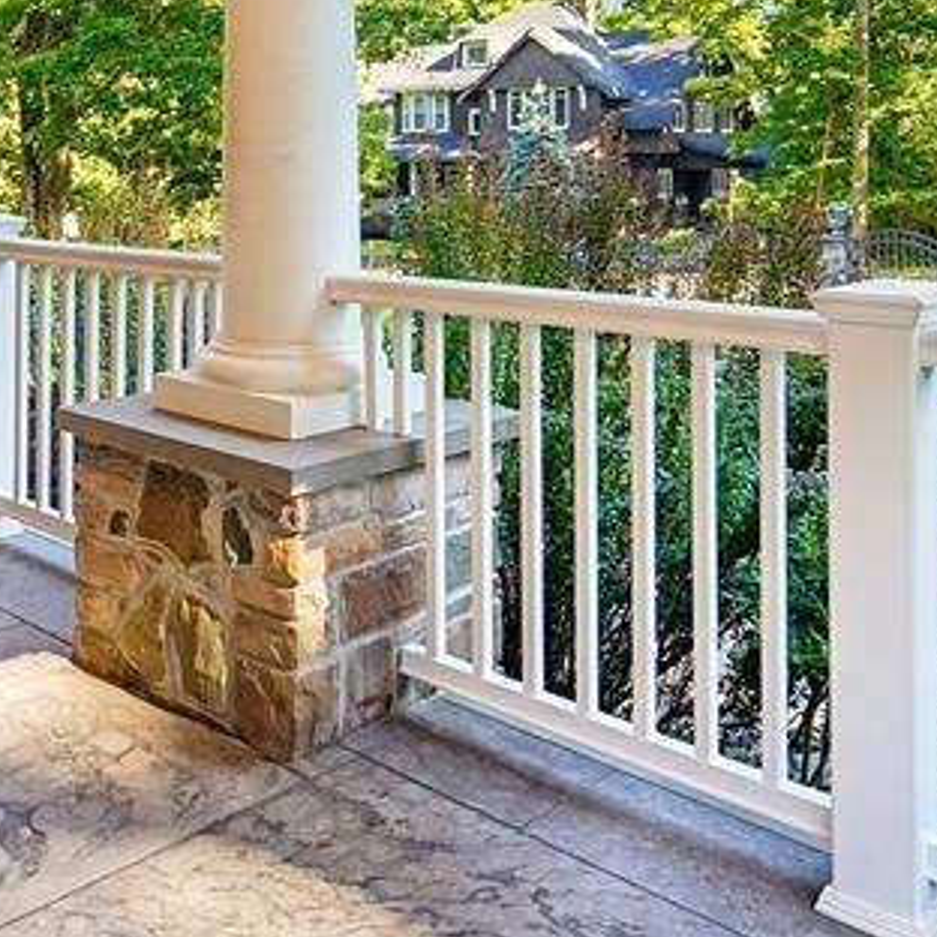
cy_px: 135
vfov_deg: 40.3
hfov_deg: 41.6
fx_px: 1194
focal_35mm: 39
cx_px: 240
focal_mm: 14
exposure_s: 1/60
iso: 400
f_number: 8
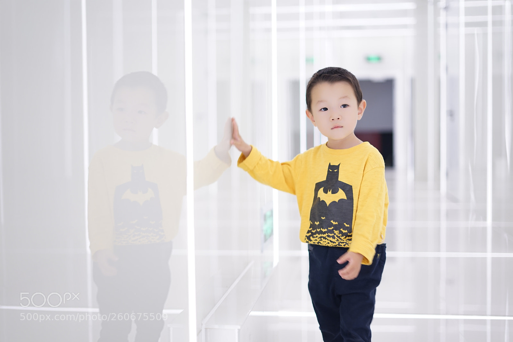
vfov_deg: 27.0
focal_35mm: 50
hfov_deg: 39.6
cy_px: 171
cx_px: 256
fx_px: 712
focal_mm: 50
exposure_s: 1/60
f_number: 1.8
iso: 250
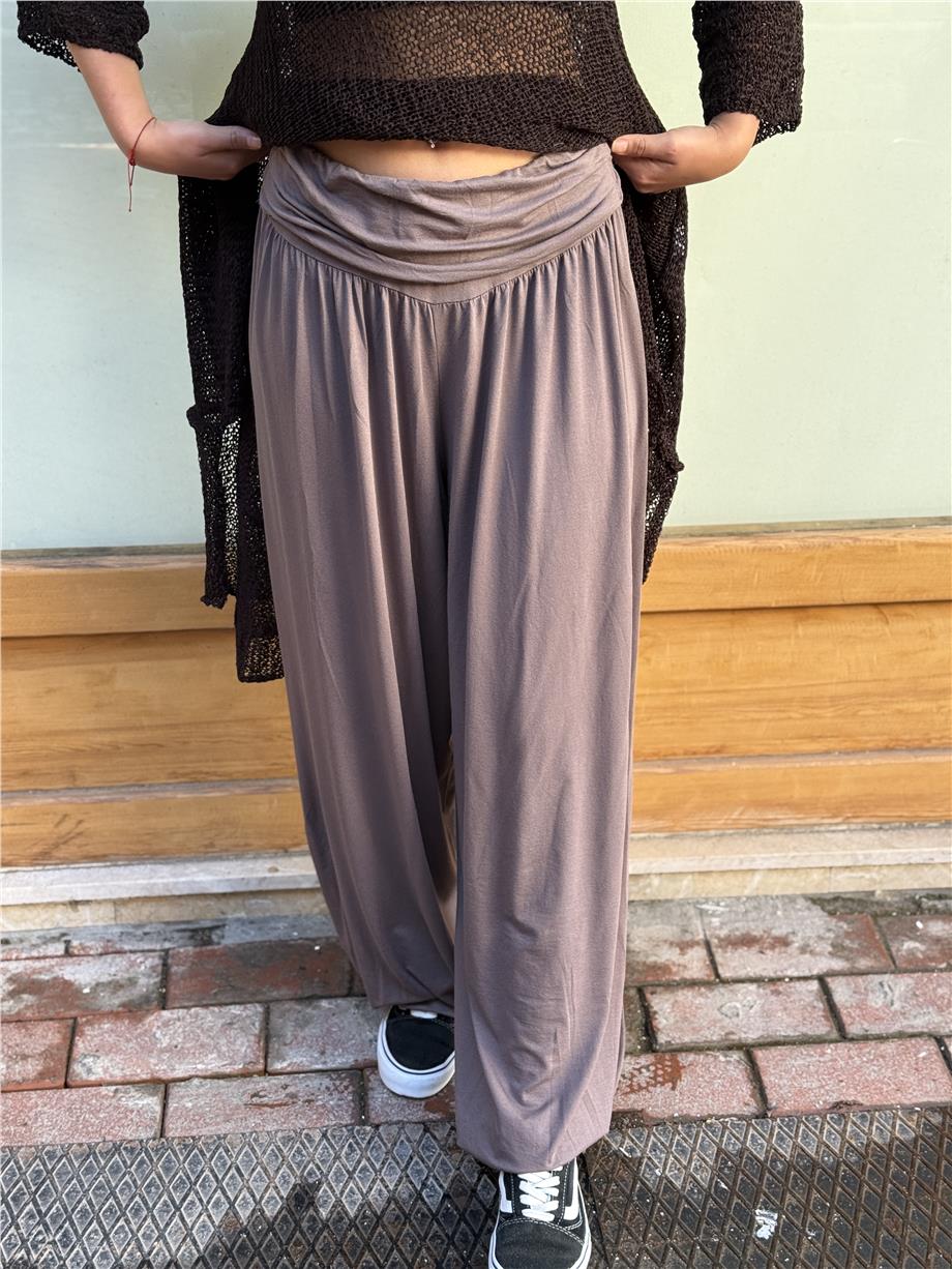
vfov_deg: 39.6
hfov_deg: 30.3
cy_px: 634
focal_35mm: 48
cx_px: 476
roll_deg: +0.0
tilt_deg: -27.6
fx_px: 1759
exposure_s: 1/121
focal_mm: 6.76
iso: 64
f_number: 1.78
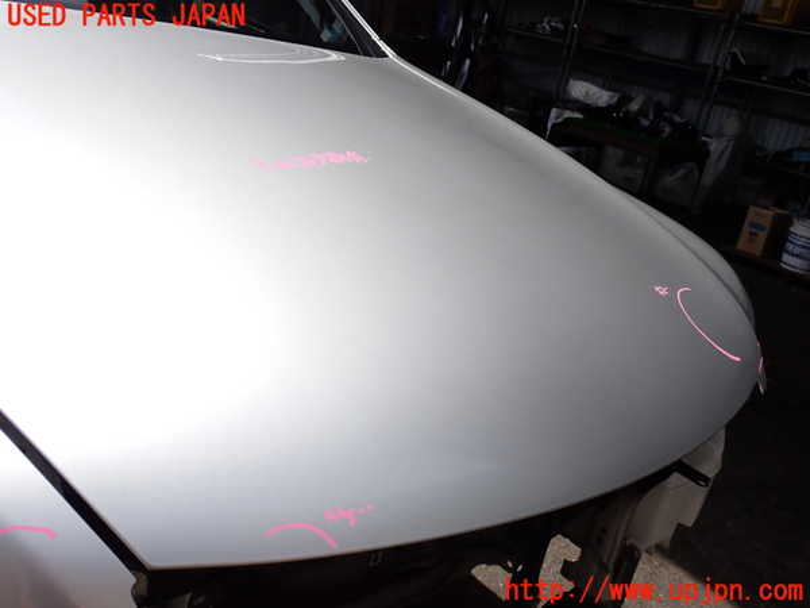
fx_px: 842
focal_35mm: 36
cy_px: 304
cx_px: 405
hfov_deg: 51.4
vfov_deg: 39.7
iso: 100
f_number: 10
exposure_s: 1/200
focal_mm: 6.37
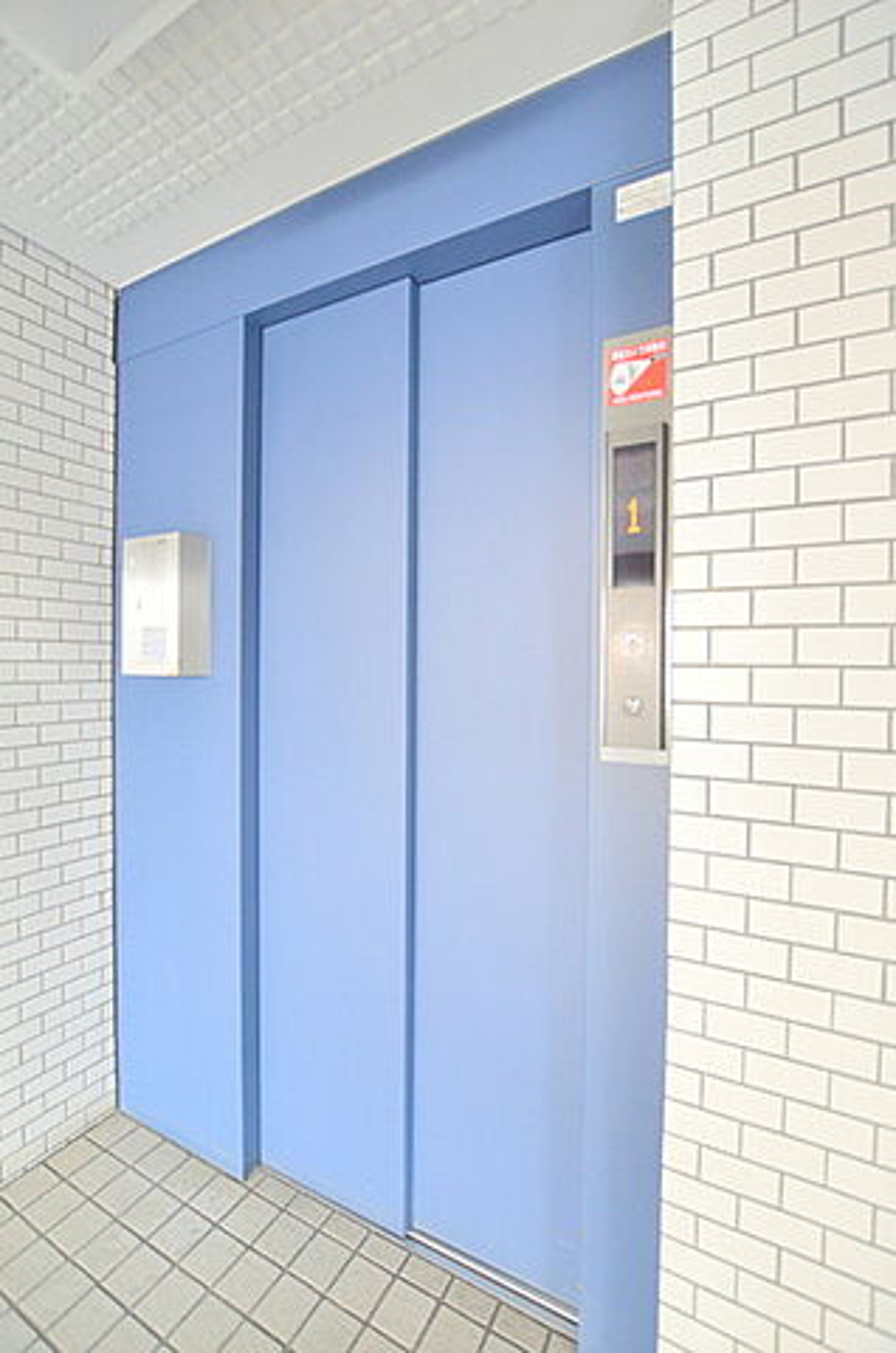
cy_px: 676
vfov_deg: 100.5
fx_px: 562
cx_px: 448
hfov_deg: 77.1
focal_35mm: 15
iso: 800
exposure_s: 1/40
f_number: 3.5
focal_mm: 10
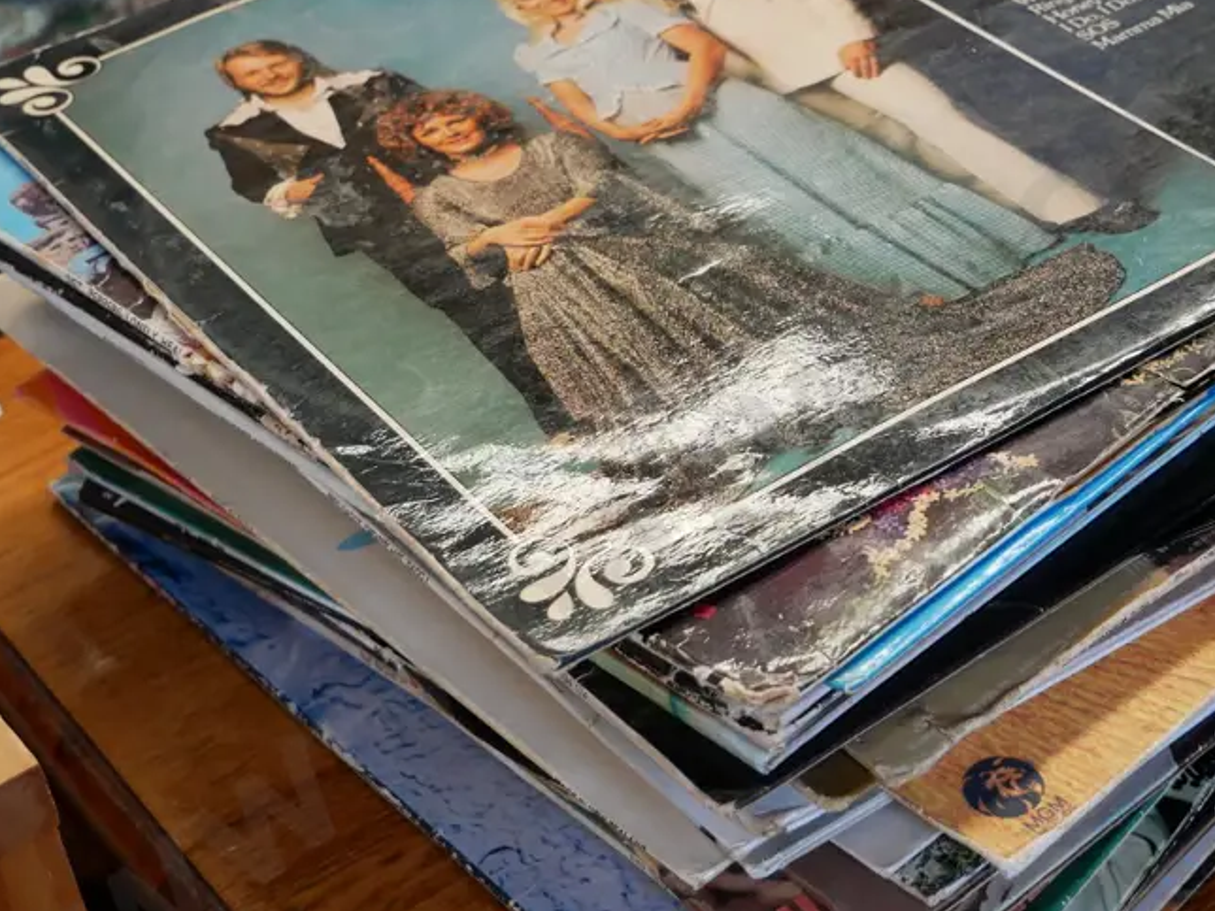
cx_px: 853
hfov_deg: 27.5
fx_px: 2457
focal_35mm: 70
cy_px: 379
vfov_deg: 21.0
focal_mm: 22
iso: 800
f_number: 4.2
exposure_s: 1/60
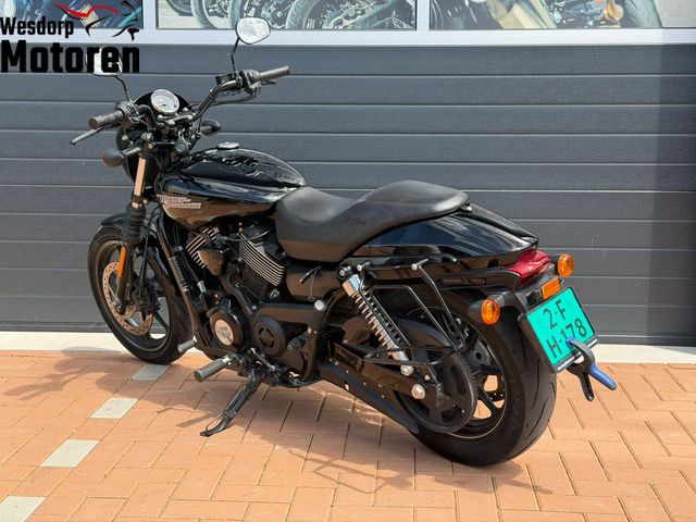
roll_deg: -0.4
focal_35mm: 48
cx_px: 348
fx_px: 965
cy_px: 261
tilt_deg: -7.7
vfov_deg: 30.3
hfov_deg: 39.7
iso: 80
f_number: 1.78
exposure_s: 1/1377
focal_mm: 6.76
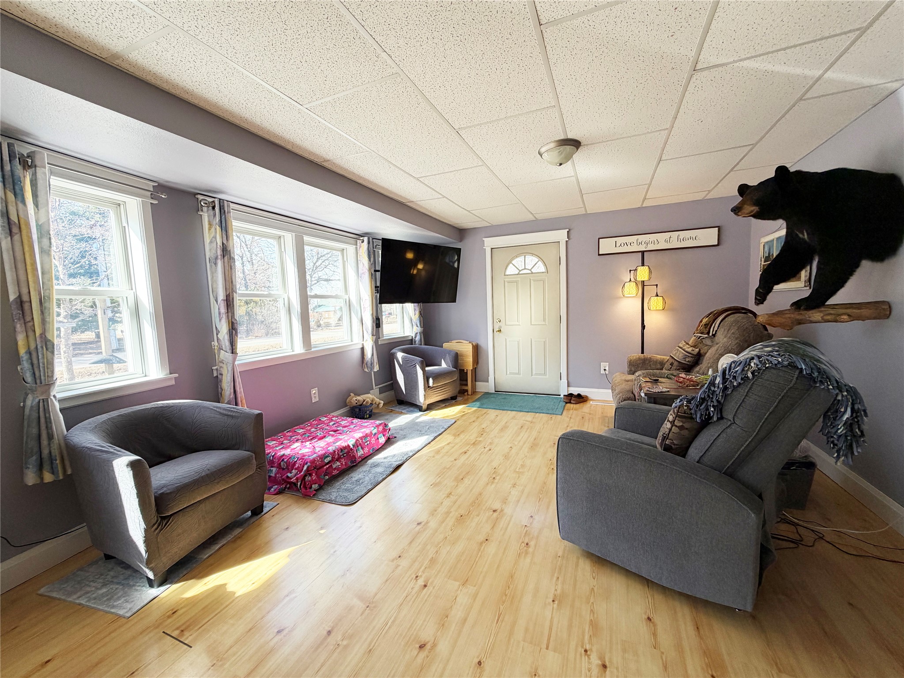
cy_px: 339
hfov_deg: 102.1
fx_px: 366
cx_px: 452
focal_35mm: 14
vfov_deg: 85.7
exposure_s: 1/121
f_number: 2.2
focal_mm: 2.22
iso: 80
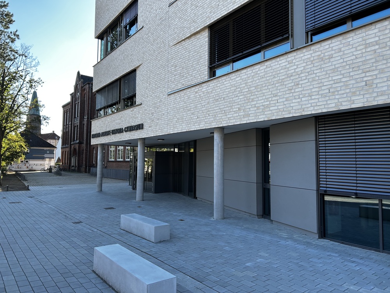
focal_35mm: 26
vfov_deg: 53.1
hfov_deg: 67.3
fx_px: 293
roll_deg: -0.7
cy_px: 146
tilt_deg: +0.0
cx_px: 195
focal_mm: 5.7
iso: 50
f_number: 1.5
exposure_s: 1/723
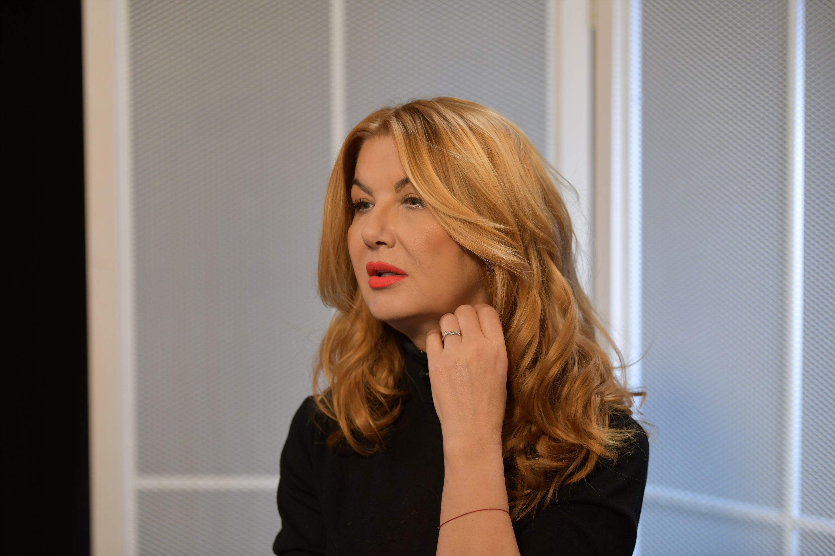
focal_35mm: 125
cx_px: 418
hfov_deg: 16.4
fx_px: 2899
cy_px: 278
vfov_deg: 11.0
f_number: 3.2
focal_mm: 125
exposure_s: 1/200
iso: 800
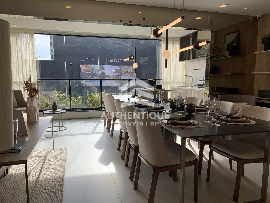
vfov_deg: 53.1
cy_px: 102
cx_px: 135
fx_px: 203
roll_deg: +0.7
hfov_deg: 67.3
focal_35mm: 26
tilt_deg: -7.5
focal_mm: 4.25
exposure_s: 1/743
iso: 25
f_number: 1.8
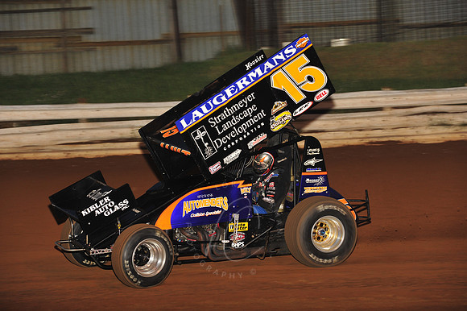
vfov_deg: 10.1
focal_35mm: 135
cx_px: 234
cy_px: 156
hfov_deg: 15.2
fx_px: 1750
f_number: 6.3
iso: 800
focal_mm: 135
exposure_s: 1/320
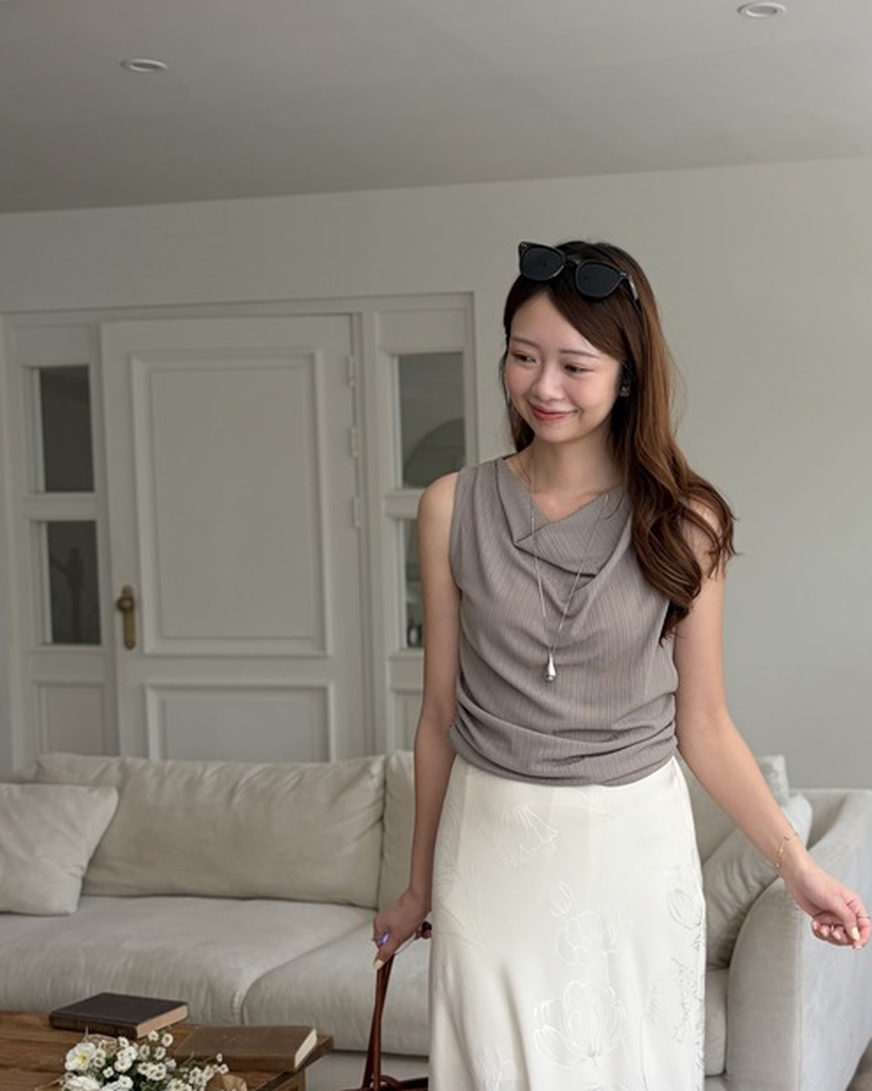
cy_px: 776
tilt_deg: -4.6
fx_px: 1323
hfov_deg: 35.9
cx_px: 615
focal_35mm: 41
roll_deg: +2.5
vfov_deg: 43.8
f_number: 1.6
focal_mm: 5.96
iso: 64
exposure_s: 1/121
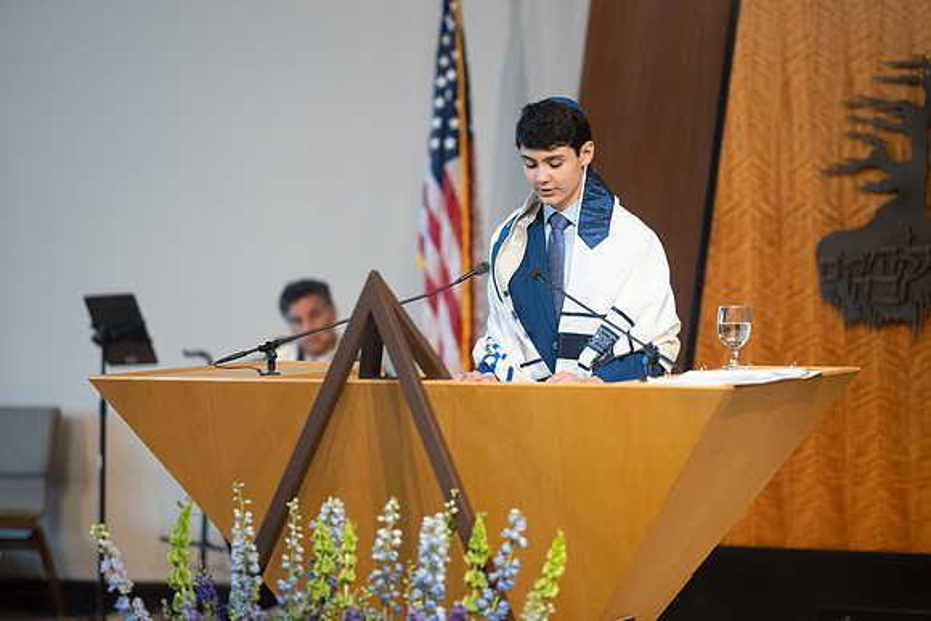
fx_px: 3492
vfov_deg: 10.2
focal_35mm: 135
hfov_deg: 15.2
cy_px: 310
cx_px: 466
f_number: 1.8
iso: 3200
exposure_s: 1/400
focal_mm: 135
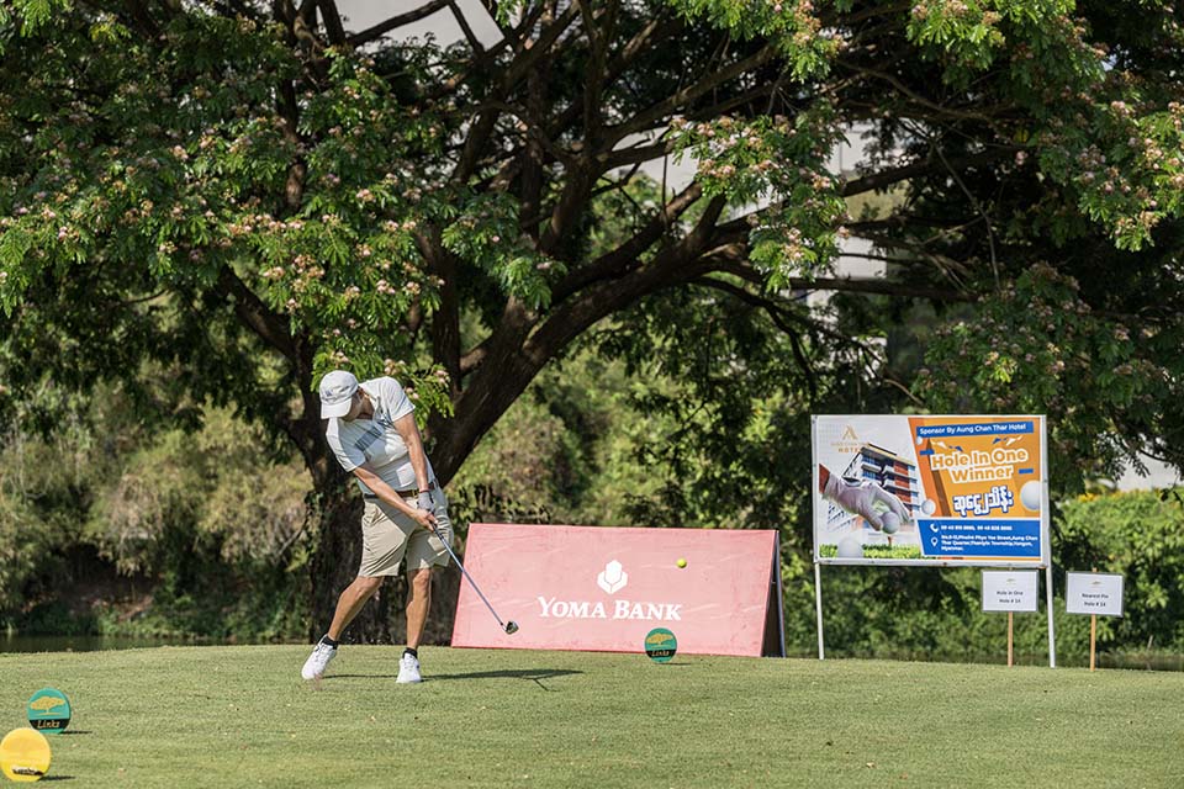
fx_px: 3782
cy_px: 394
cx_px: 592
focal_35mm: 115
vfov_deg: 11.9
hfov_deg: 17.8
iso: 640
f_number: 4.5
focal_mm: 115
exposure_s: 1/5000
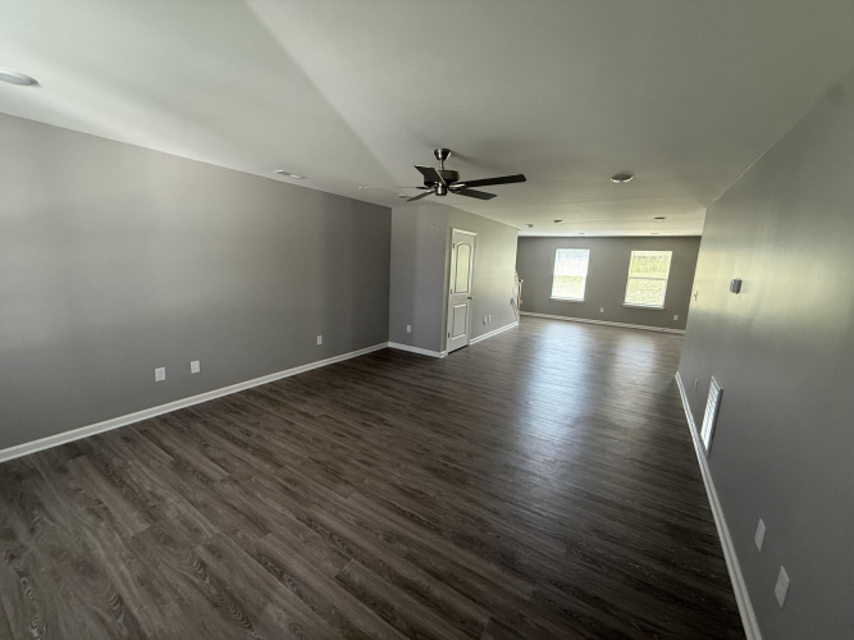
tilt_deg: -8.3
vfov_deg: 85.7
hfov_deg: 102.1
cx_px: 427
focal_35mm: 14
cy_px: 320
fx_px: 345
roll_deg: -3.6
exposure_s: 1/85
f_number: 2.2
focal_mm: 2.22
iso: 400
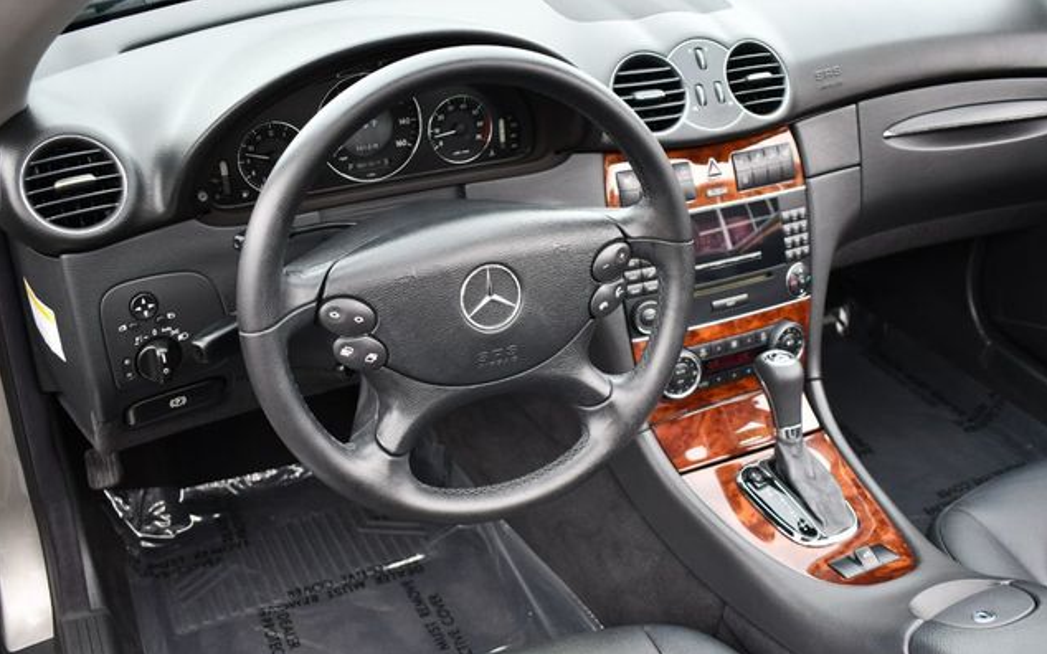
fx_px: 1056
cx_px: 525
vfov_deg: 34.4
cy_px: 324
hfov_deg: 52.8
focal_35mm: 37
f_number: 4
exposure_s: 1/250
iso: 400
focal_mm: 24
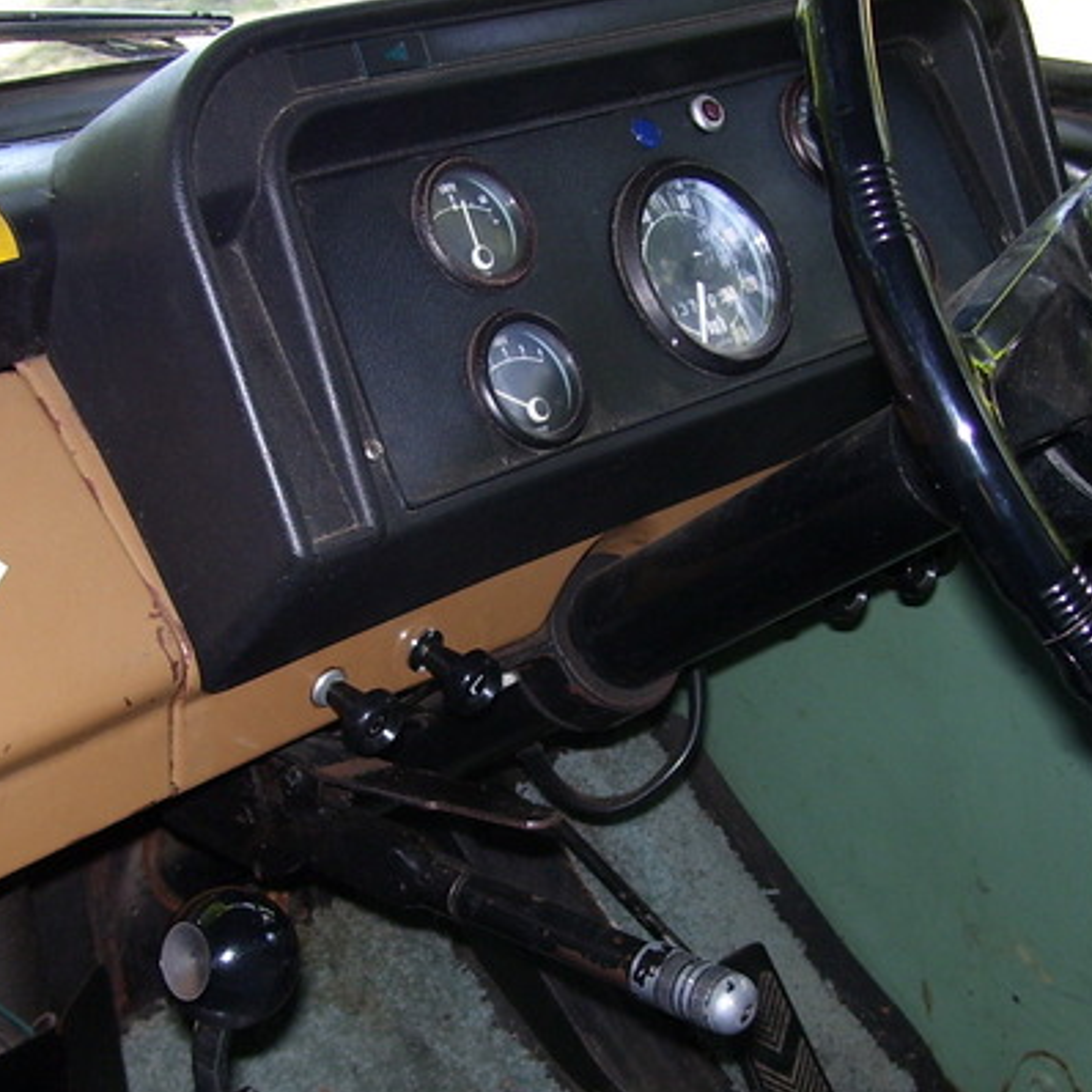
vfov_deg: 26.9
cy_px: 598
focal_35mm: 64
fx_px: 2284
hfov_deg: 26.8
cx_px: 450
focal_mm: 6
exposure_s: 1/60
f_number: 2.7
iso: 80
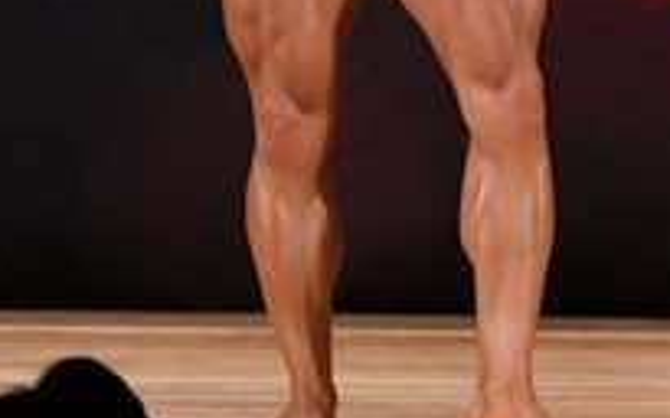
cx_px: -315
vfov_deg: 1.5
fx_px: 15809
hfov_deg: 2.4
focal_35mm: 866
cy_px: -167
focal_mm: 150
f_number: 5.6
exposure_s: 1/400
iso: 3200
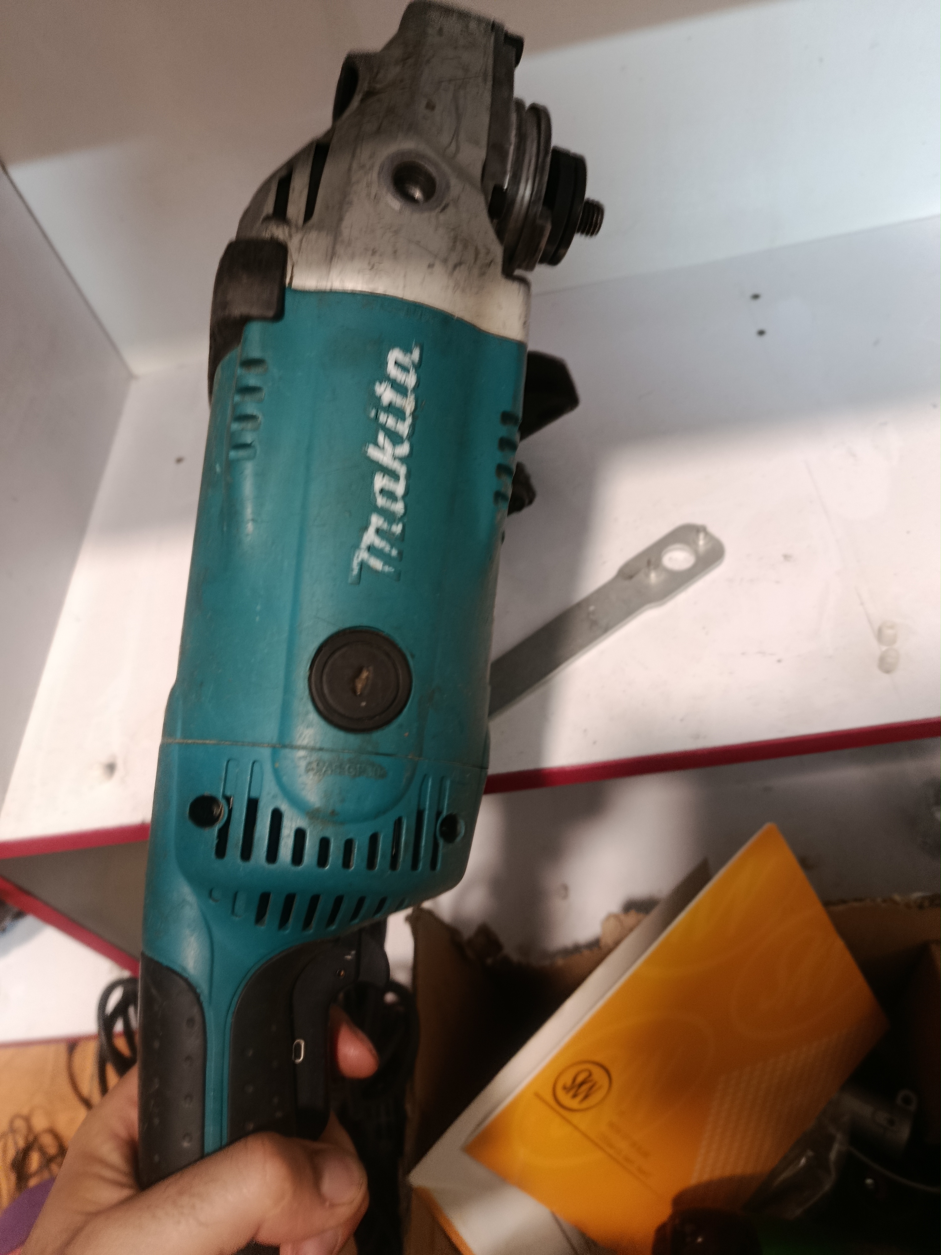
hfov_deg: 56.8
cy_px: 628
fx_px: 870
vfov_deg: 71.6
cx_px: 470
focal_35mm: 24
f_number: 1.7
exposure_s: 1/33.3
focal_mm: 5.24
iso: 1056
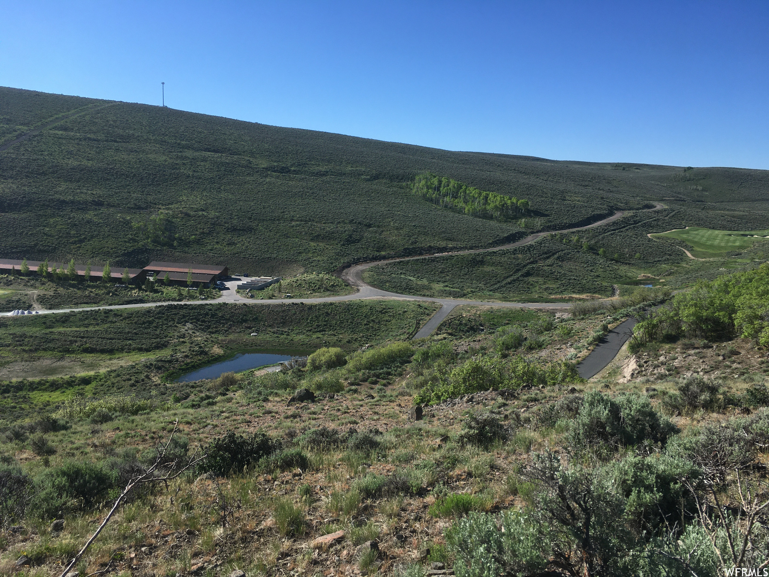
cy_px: 288
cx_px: 384
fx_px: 644
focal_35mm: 29
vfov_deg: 48.2
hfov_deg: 61.7
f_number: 2.2
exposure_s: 1/1789
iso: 25
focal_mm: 4.15
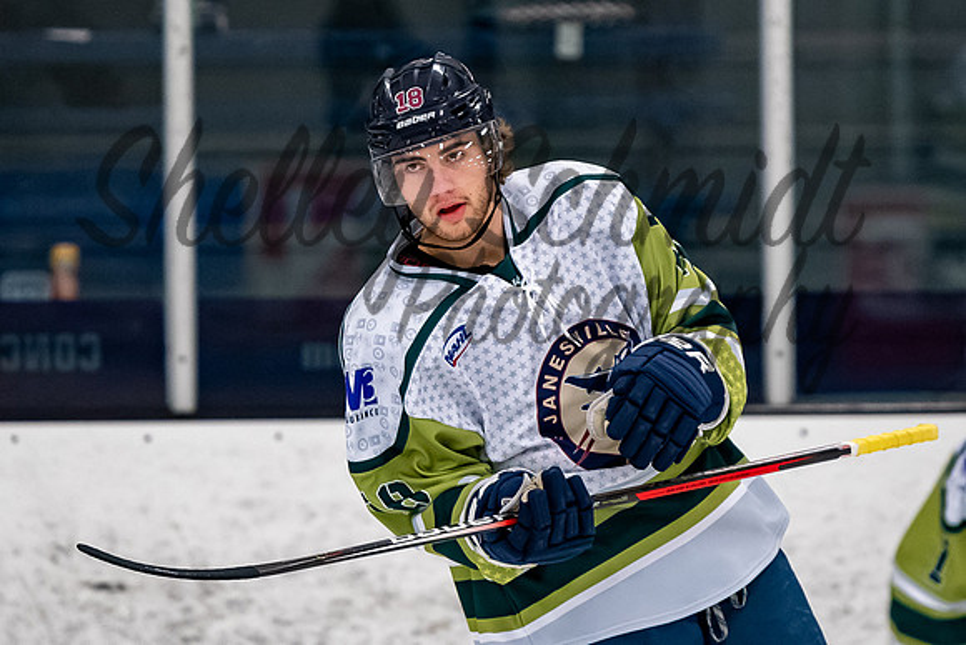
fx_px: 13014
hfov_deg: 4.3
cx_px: 478
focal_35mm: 485
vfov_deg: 2.8
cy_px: 134
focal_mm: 195
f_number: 3.2
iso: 2000
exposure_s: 1/800
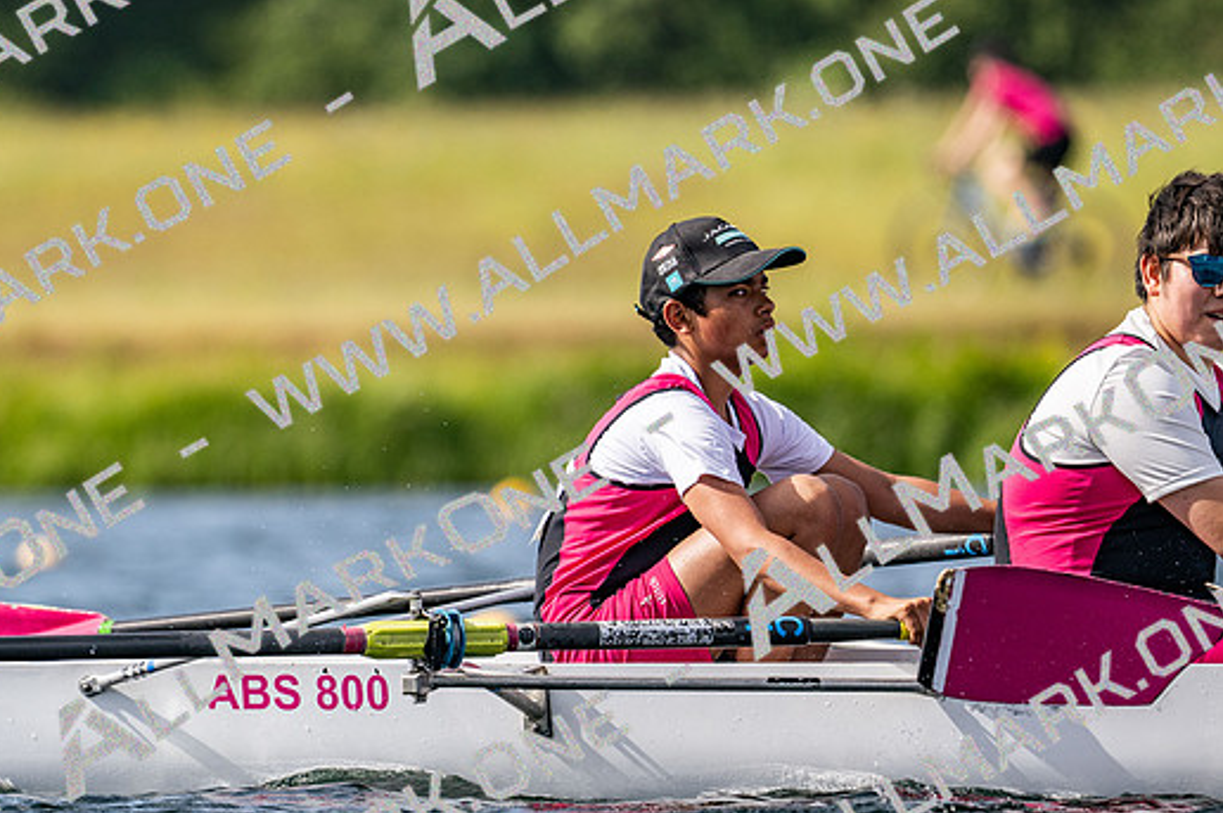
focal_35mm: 675
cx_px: 538
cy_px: 436
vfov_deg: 2.0
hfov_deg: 3.1
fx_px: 22909
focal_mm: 400
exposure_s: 1/2500
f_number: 4.5
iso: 220
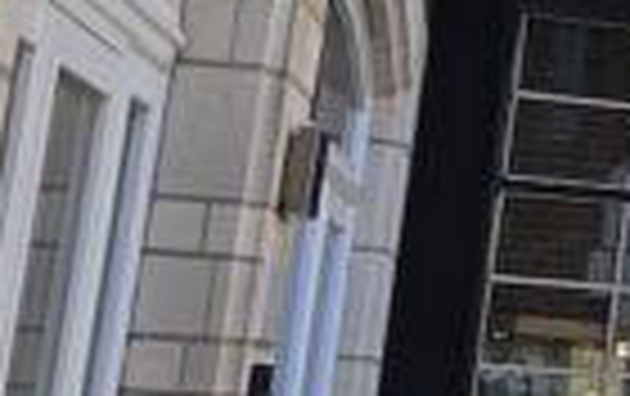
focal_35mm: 139
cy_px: 4
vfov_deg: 9.4
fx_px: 2390
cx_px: 1490
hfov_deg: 12.2
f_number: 1.8
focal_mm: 5.4
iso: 25
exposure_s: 1/631
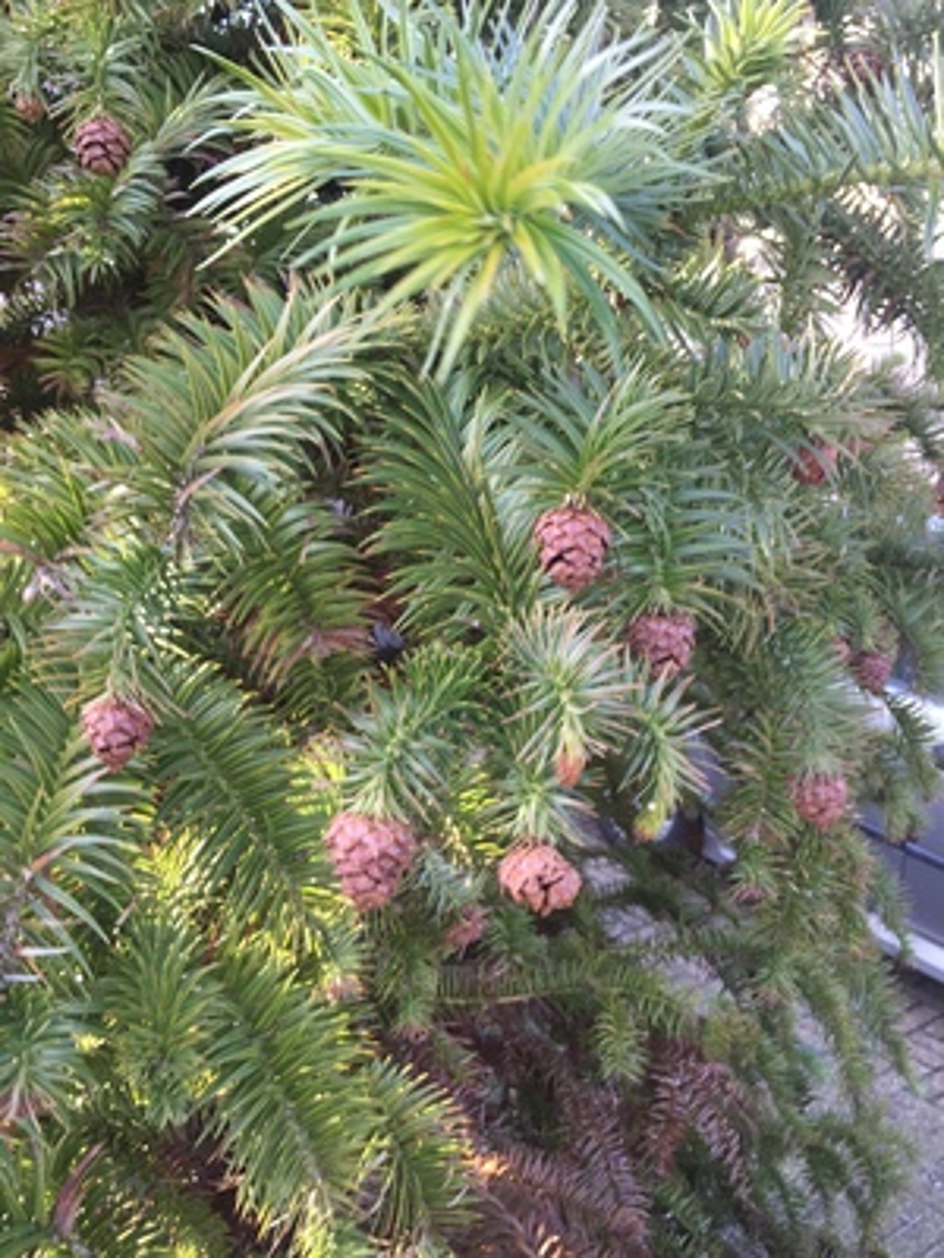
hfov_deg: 48.2
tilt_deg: -9.4
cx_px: 472
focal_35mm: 29
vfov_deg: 61.7
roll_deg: -0.8
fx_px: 1054
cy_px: 629
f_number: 2.2
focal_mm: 4.15
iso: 32
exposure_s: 1/100
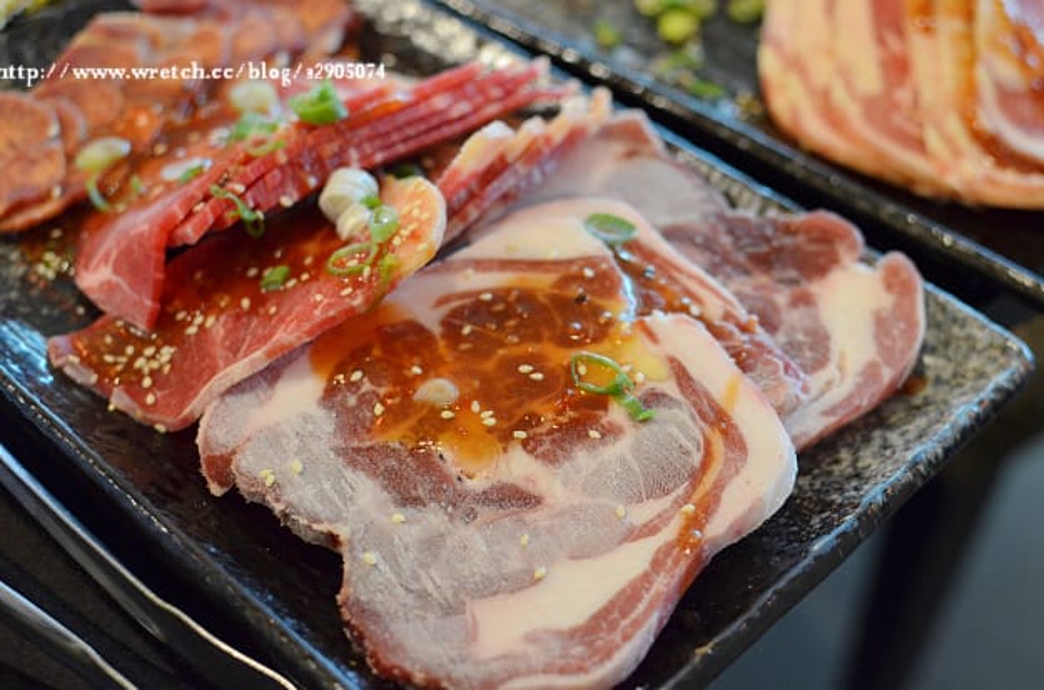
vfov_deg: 25.6
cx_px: 522
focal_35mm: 52
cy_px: 345
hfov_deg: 37.9
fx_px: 1518
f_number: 3.2
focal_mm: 35
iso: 1600
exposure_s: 1/160
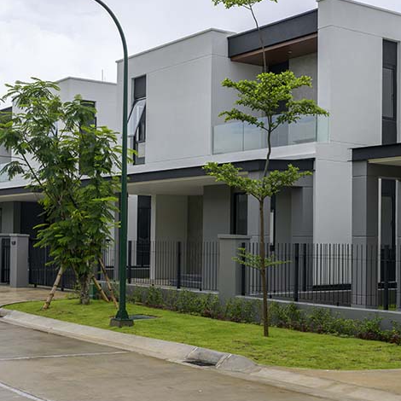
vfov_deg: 29.1
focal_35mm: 59
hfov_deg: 28.9
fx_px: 773
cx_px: 136
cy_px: 223
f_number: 10
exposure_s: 1/320
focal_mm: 34
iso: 320
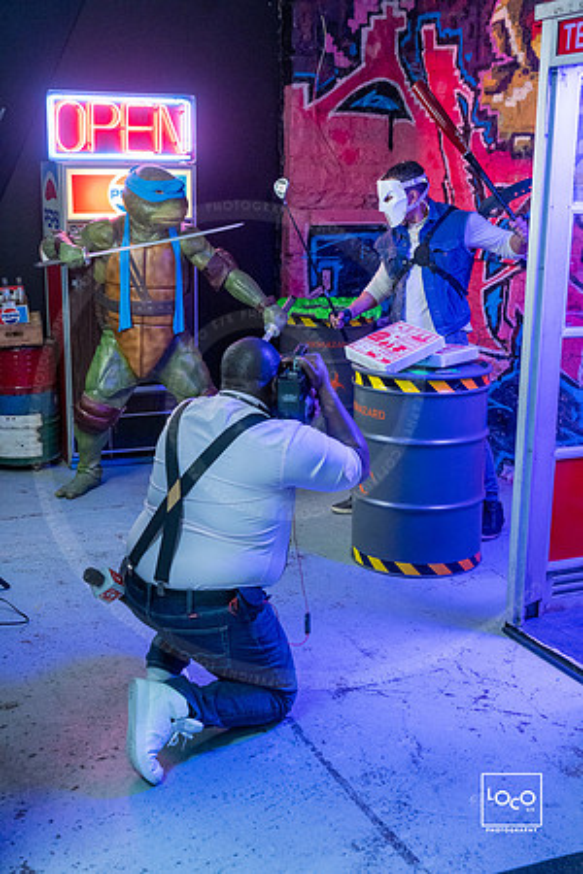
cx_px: 292
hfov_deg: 31.2
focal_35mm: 43
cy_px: 437
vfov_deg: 45.4
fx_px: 1044
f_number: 4
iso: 3200
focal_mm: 43
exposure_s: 1/80
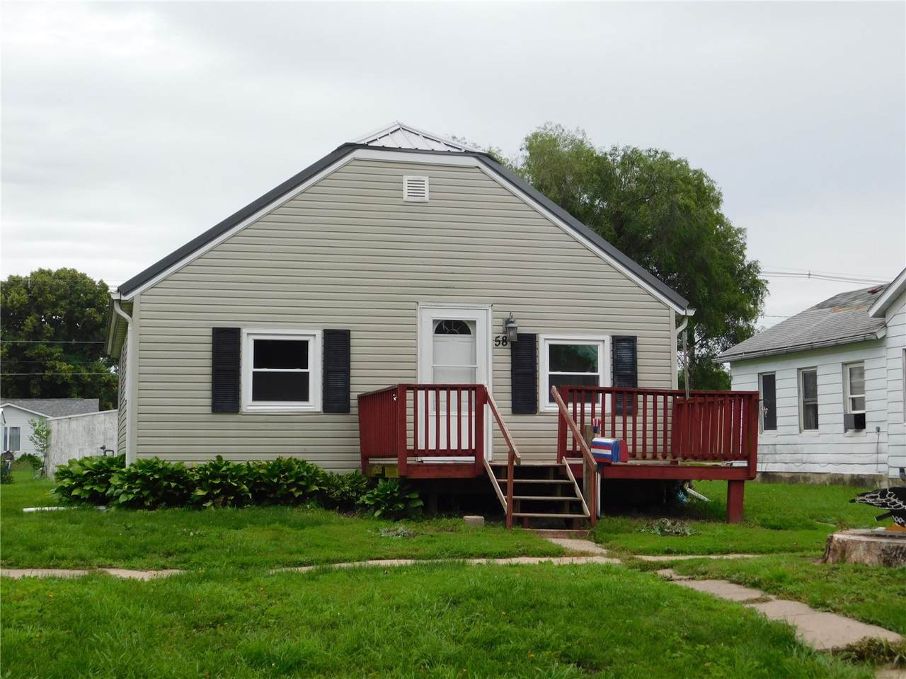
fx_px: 1335
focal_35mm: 51
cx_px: 453
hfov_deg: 37.5
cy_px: 340
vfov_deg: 28.6
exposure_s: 1/160
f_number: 3.8
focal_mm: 9
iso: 125
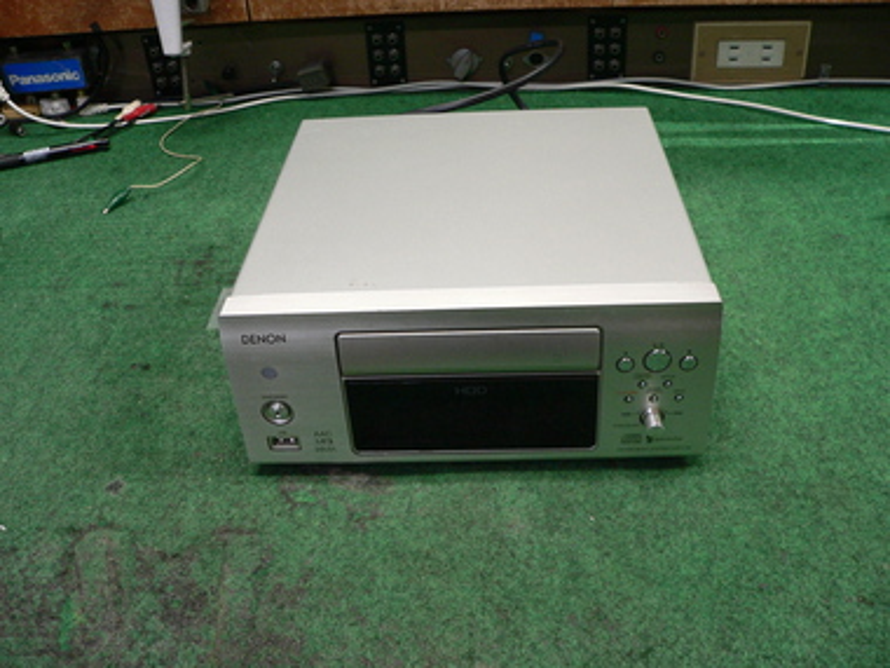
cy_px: 334
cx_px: 445
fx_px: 926
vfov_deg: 39.7
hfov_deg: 51.4
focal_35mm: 36
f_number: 2.8
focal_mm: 6
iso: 200
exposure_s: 1/20
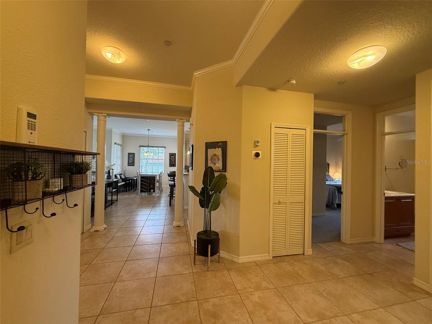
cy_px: 162
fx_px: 175
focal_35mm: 14
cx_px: 216
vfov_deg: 85.7
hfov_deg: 102.1
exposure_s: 1/120
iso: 320
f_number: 2.2
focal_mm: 2.22
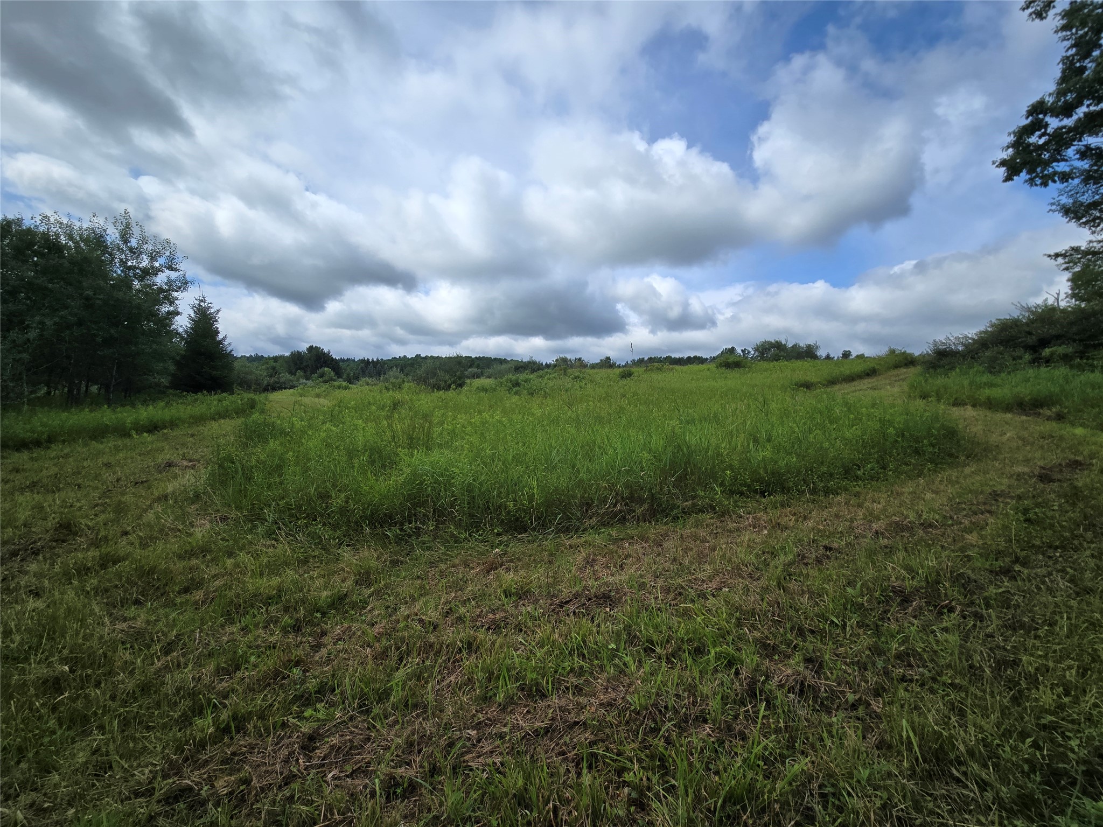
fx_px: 414
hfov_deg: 106.2
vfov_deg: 89.9
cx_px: 552
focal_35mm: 13
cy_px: 414
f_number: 2.2
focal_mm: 2.2
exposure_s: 1/2314
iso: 50
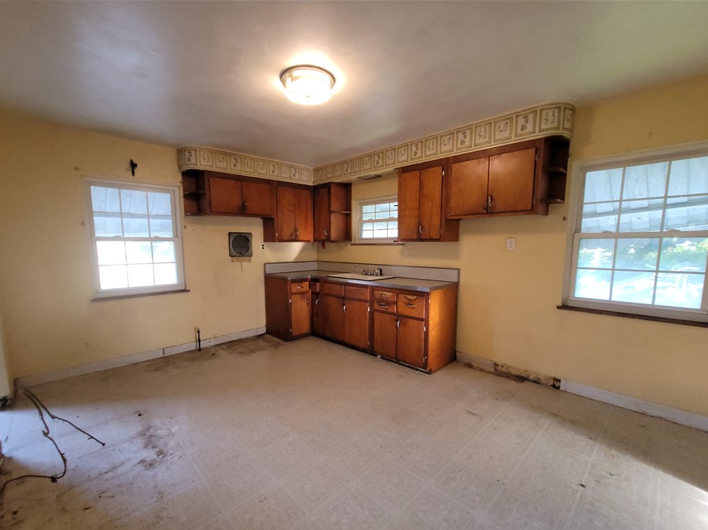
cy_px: 285
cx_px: 352
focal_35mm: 14
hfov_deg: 102.1
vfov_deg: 85.5
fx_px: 286
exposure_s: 1/60
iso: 250
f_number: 2.2
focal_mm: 2.2
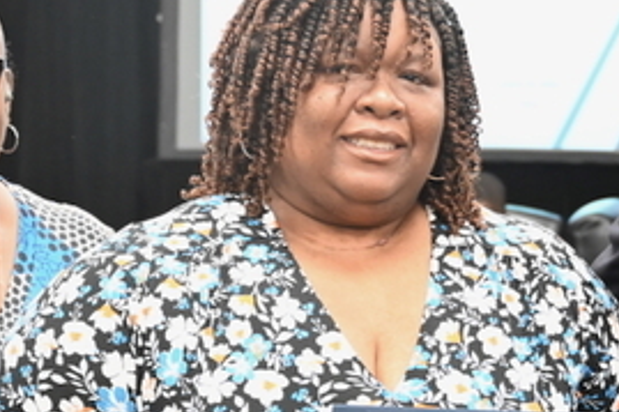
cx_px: 221
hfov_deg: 16.8
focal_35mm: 122
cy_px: 193
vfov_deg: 11.2
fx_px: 2096
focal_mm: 41
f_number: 4
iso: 3200
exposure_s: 1/80
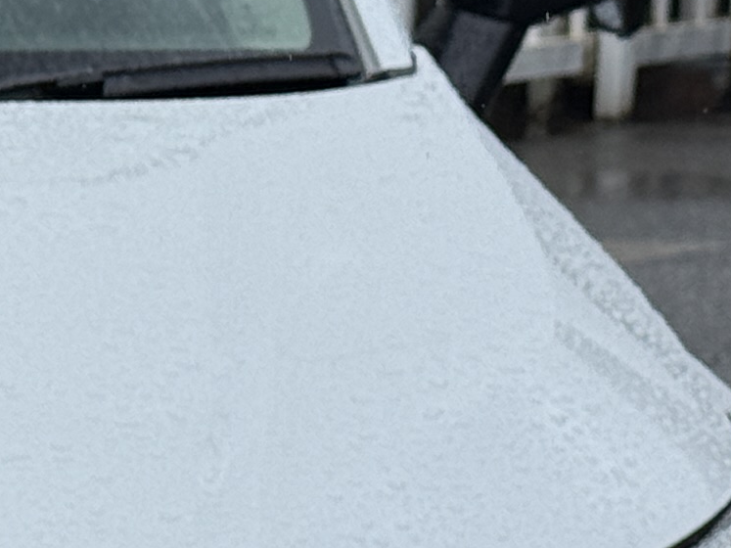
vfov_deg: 5.7
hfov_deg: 7.4
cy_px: 619
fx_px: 5469
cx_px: -633
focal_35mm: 259
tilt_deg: -11.2
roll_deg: -1.1
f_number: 1.78
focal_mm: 6.76
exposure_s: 1/1678
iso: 64
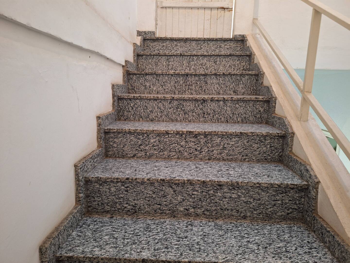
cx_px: 175
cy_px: 132
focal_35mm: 23
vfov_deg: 58.9
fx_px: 233
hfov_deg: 73.9
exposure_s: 1/24
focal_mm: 5.54
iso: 400
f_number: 1.8
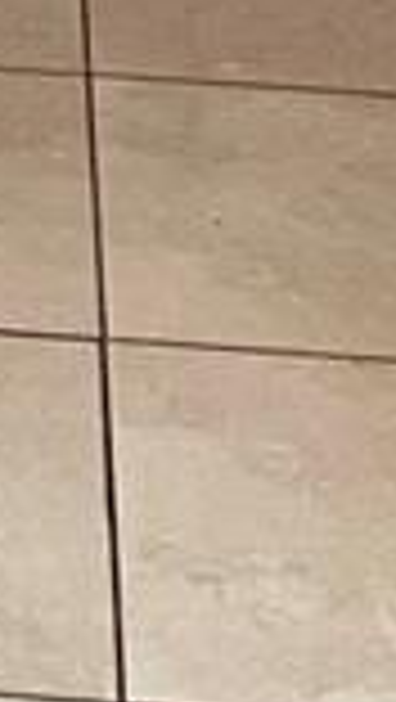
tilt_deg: -8.7
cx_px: -454
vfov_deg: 9.0
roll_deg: -1.9
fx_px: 4061
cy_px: -922
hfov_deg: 5.4
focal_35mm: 218
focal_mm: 5.7
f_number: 1.5
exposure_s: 1/30
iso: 800
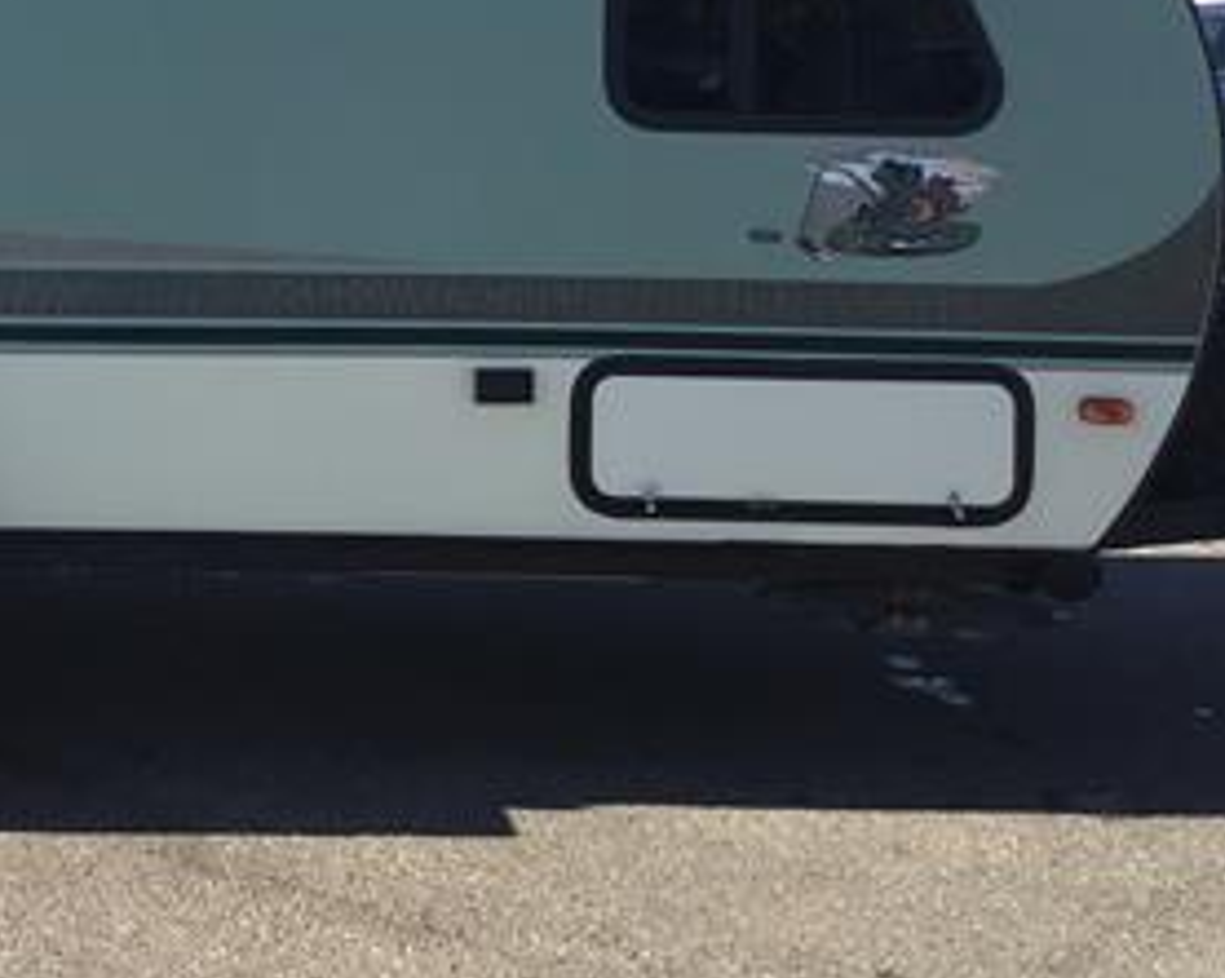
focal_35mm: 70
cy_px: 102
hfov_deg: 26.0
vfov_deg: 21.4
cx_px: 62
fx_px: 2535
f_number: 2.4
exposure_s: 1/574
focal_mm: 3.3
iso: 25
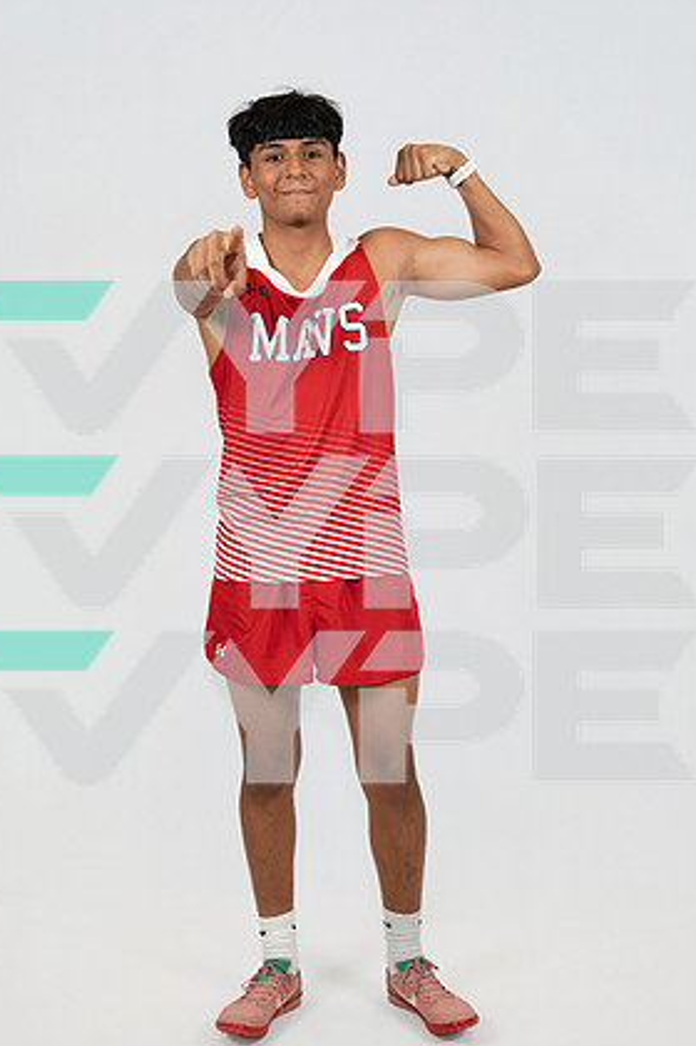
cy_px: 534
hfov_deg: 28.8
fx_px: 1355
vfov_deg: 42.2
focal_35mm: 47
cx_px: 336
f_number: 4
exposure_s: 1/125
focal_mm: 43.6
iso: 500
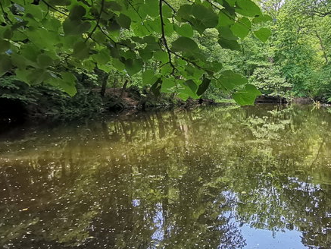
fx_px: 335
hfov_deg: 50.4
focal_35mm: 35
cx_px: 248
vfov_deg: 40.7
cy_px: 117
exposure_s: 1/113
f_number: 2.4
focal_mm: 1.78
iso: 50
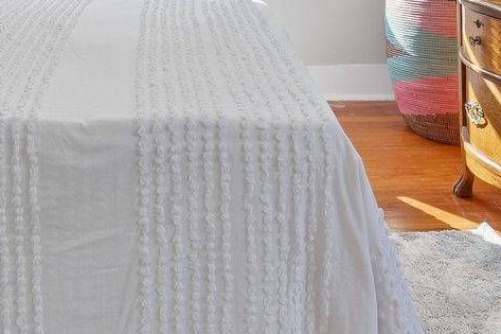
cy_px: -132
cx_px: 158
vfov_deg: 22.4
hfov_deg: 37.7
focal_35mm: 52
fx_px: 723
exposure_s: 1/35
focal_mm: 8
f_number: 5.6
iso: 160
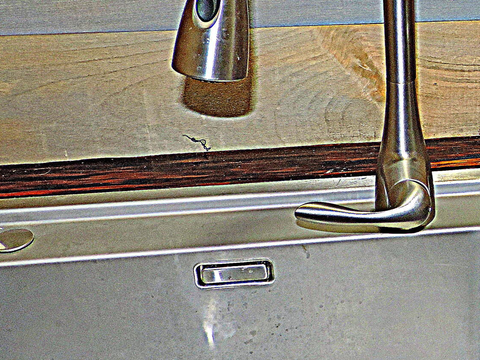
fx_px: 888
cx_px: 562
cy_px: 128
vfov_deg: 22.9
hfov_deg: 27.1
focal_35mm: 64
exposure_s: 1/30
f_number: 3
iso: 200
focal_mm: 4.3
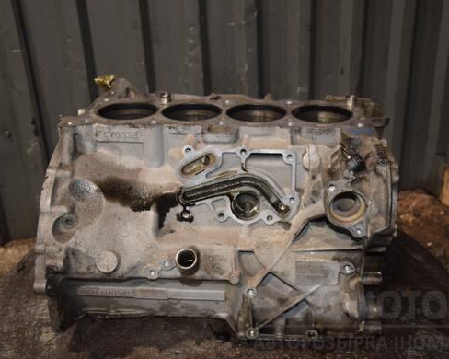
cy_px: 182
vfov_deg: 33.4
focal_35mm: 45
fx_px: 598
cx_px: 236
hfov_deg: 41.2
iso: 800
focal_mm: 26
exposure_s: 1/60
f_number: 5
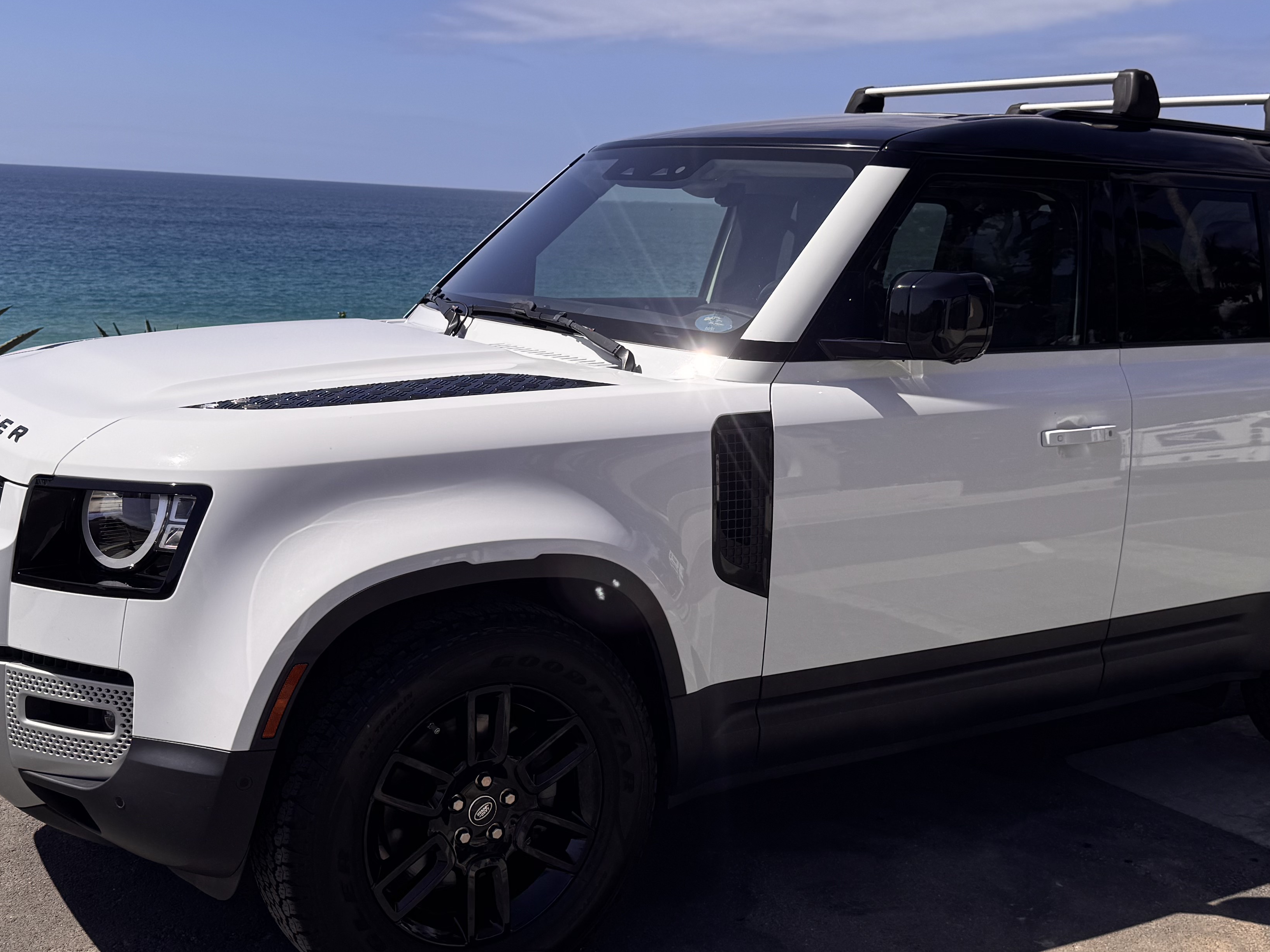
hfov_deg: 44.8
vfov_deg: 34.3
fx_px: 1541
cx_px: 649
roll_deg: -3.4
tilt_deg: -11.3
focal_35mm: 42
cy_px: 465
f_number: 1.78
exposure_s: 1/7092
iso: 80
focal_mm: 6.76
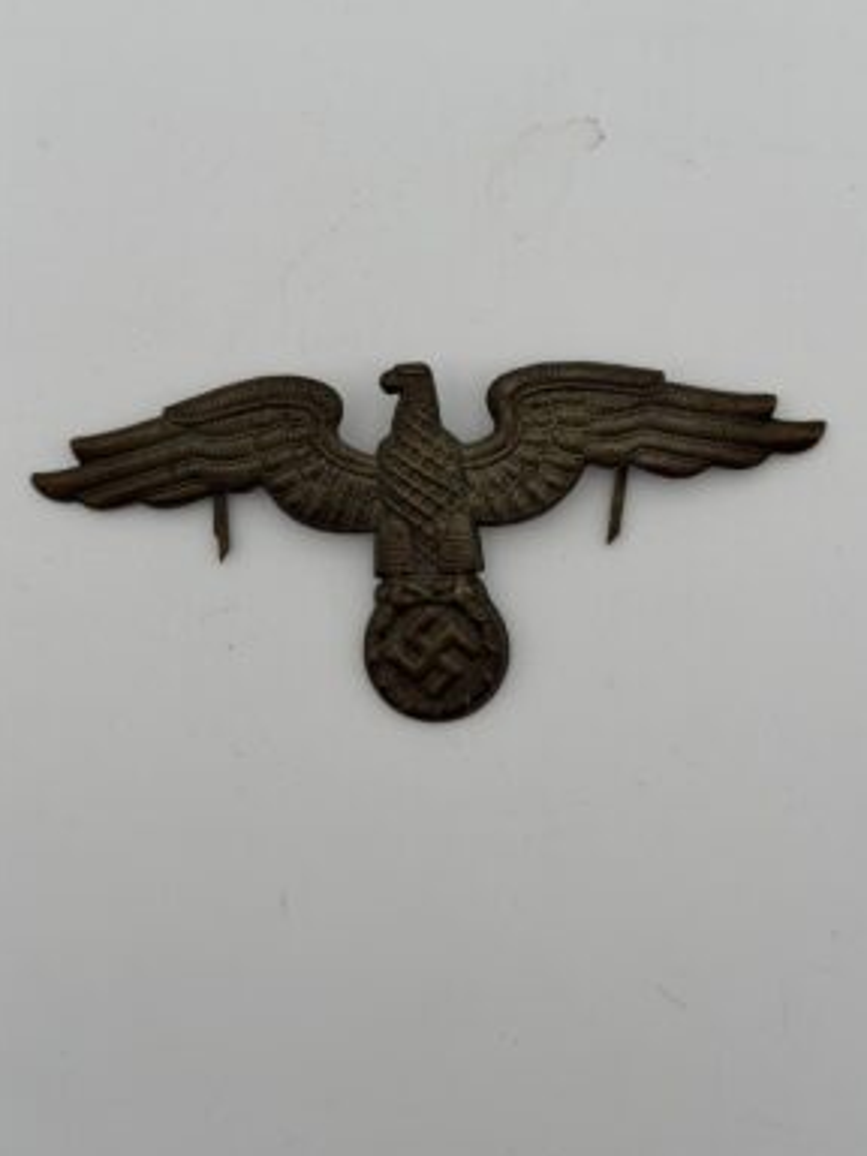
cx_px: 440
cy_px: 569
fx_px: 1670
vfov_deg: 38.2
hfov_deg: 29.1
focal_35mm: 50
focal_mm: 6.76
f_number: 1.78
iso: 64
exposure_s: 1/1608
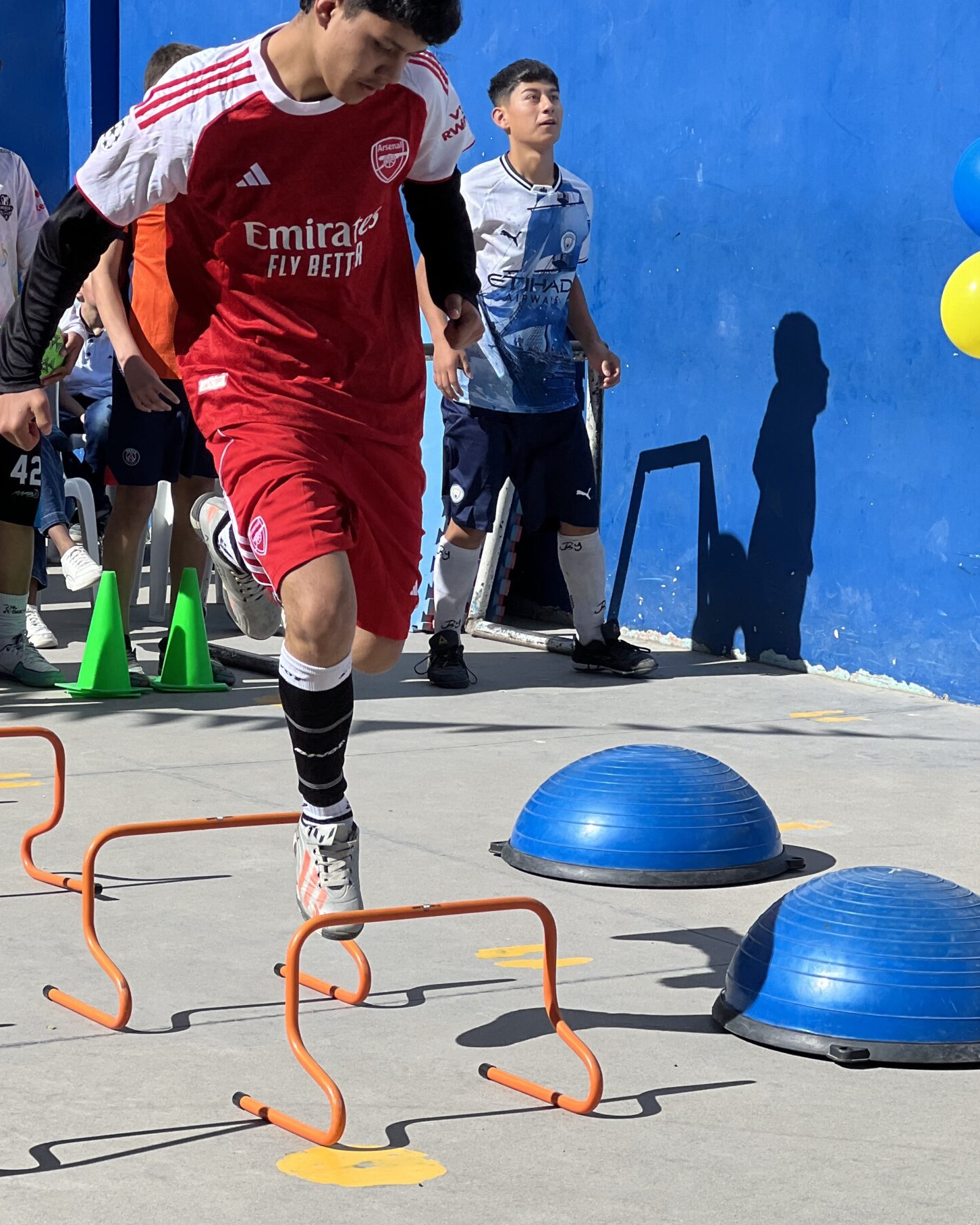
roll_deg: -0.4
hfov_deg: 14.5
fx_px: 3843
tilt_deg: -3.9
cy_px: 578
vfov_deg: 18.1
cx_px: 342
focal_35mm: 106
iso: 32
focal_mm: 9
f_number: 2.8
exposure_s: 1/809
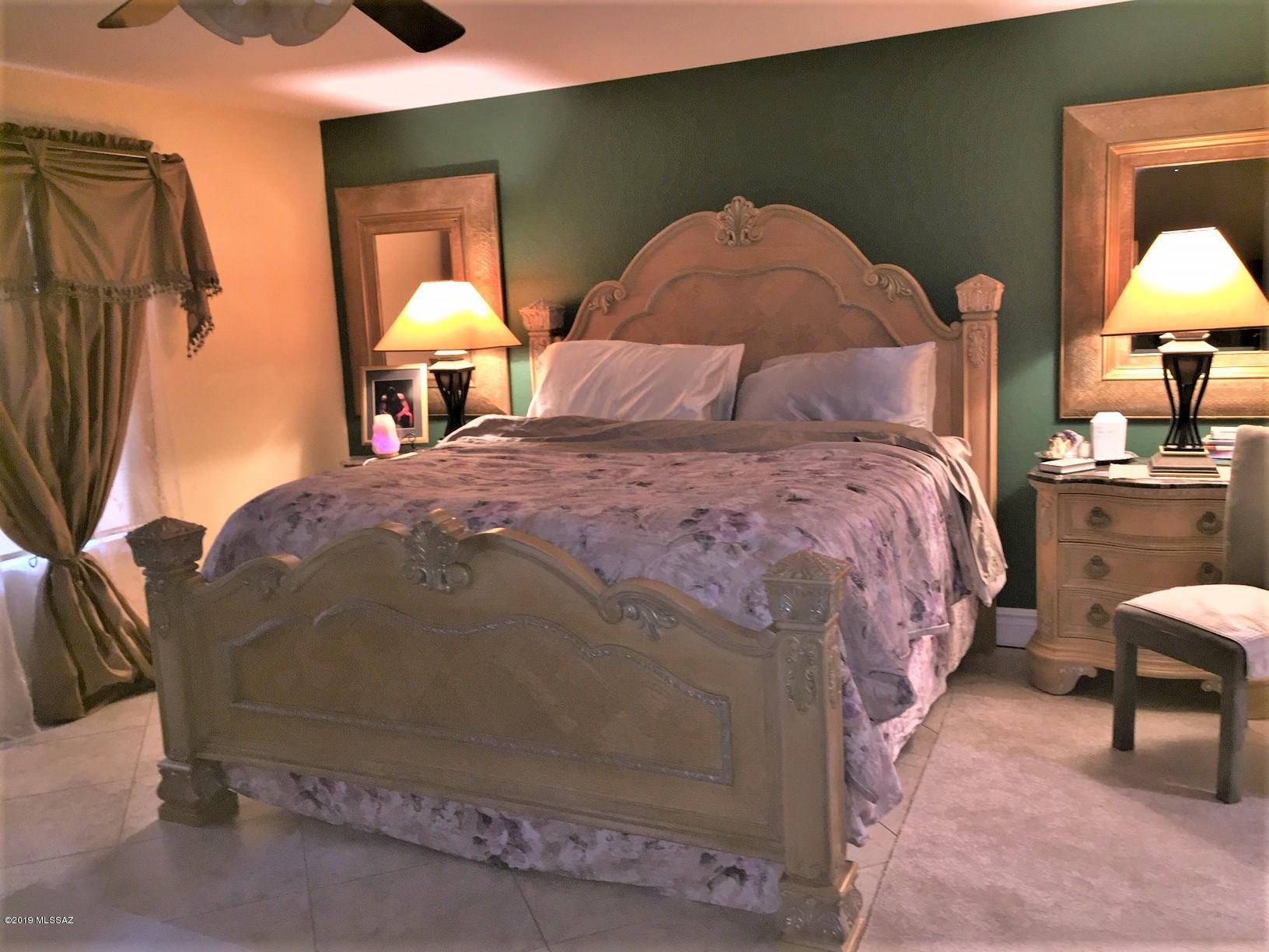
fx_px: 1063
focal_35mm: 29
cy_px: 476
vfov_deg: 48.2
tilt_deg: -9.7
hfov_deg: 61.7
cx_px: 634
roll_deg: +2.6
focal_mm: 4.15
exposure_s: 1/20
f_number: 2.2
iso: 80
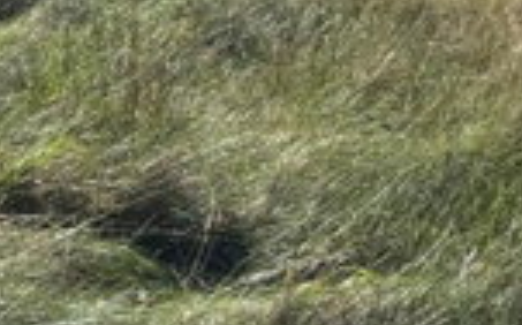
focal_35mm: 140
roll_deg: -1.7
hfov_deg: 14.9
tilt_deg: +5.4
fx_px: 1989
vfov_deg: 8.4
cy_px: -505
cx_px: 325
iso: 50
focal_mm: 5.96
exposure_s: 1/1912
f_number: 1.6
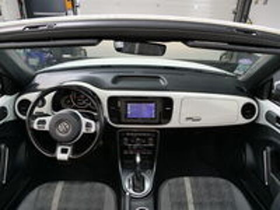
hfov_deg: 71.6
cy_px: 105
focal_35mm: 24
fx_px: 194
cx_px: 140
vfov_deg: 56.8
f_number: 3.9
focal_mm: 12
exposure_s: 1/60
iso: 640
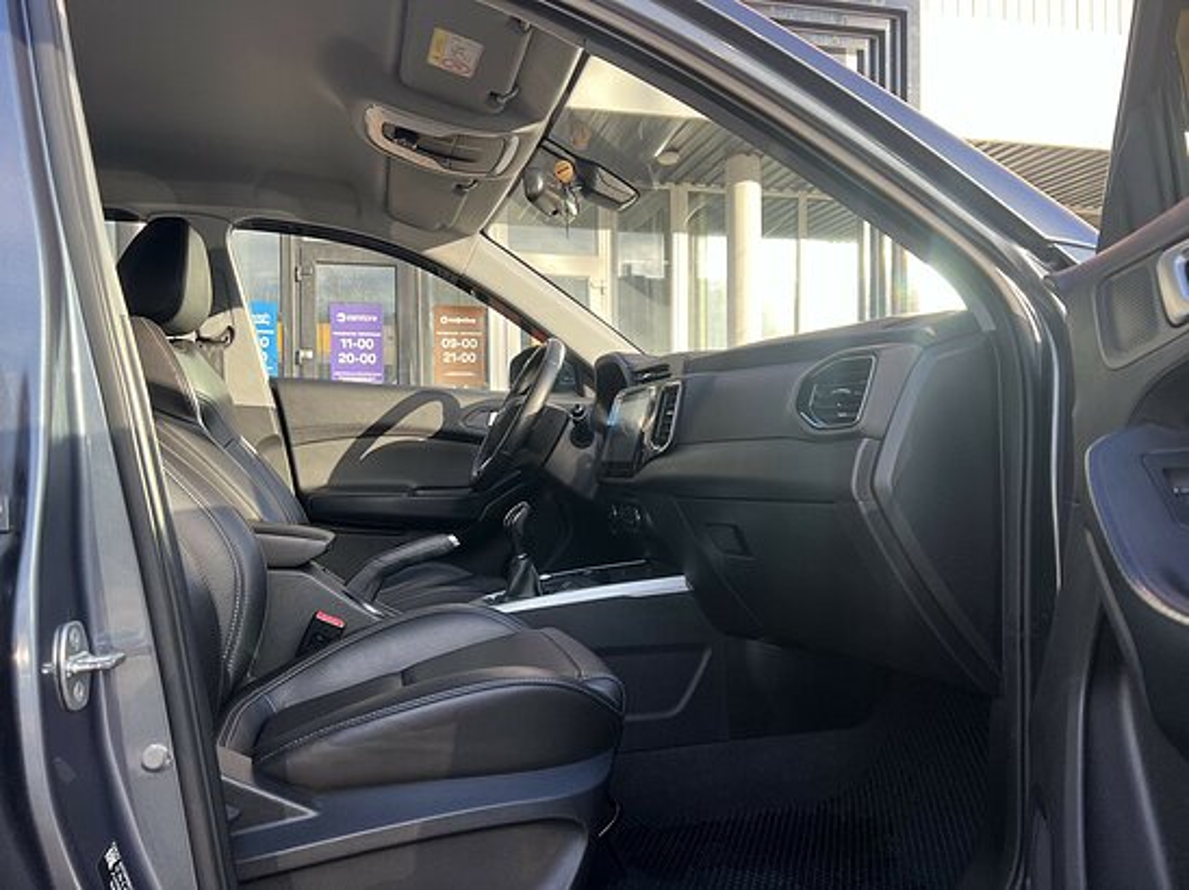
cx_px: 594
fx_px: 892
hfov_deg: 67.3
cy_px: 445
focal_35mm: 26
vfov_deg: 53.0
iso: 50
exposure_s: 1/486
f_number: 1.5
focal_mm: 5.7
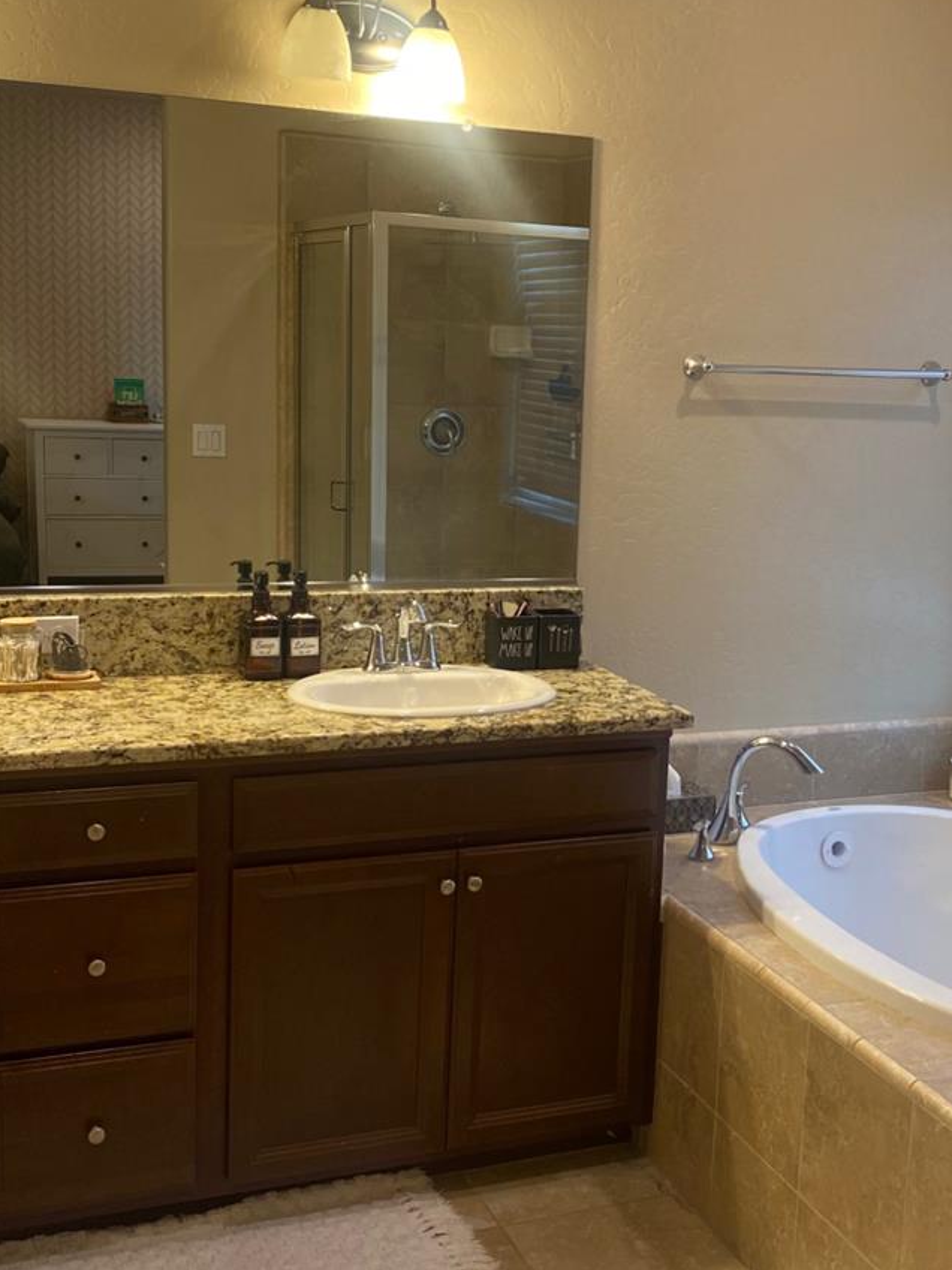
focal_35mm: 46
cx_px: 620
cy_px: 648
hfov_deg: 31.3
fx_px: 1687
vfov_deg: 41.2
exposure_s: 1/60
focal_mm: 4.25
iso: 100
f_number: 1.8
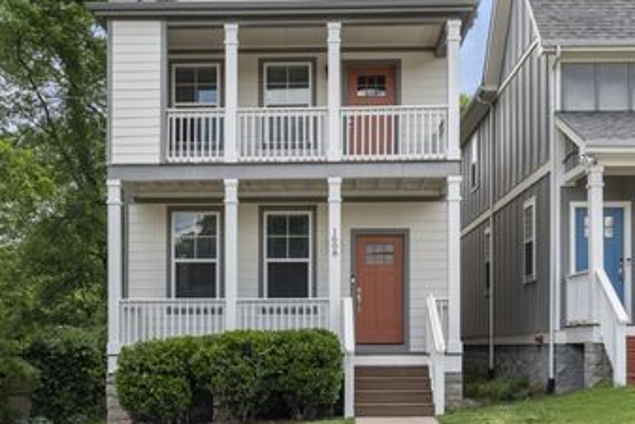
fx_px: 812
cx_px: 292
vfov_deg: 29.1
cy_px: 146
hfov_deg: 42.7
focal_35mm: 46
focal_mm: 31
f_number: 8
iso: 100
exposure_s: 1/125
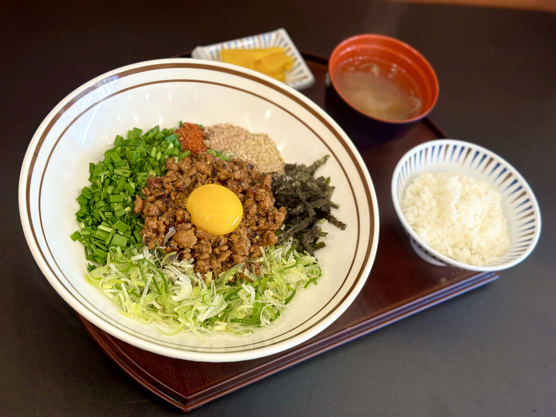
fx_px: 771
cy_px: 208
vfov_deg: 30.3
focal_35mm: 48
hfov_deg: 39.7
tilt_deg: -55.3
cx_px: 278
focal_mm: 6.86
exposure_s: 1/120
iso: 80
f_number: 1.78
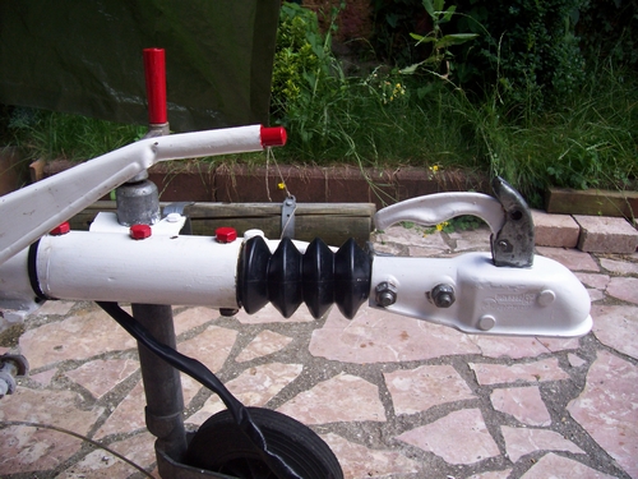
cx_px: 319
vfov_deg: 41.8
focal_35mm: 34
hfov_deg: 54.0
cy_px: 240
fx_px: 627
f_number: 2.7
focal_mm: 5.6
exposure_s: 1/549
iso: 80
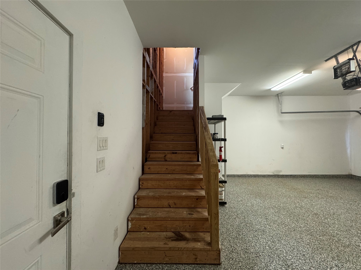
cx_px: 180
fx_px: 146
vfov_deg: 85.7
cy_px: 135
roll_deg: -0.1
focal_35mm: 14
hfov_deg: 102.1
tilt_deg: -0.1
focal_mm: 2.22
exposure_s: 1/60
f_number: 2.2
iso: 400
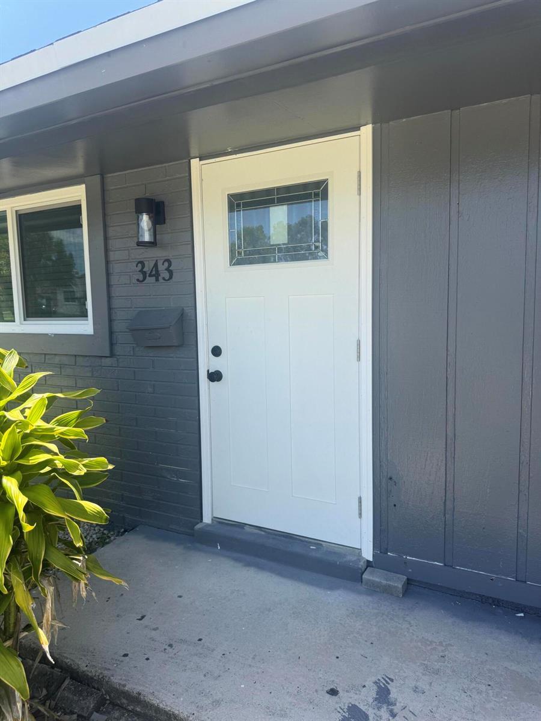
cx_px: 270
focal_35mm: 24
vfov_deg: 71.6
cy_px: 360
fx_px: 500
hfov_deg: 56.8
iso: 80
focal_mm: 6.76
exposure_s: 1/1524
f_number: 1.78
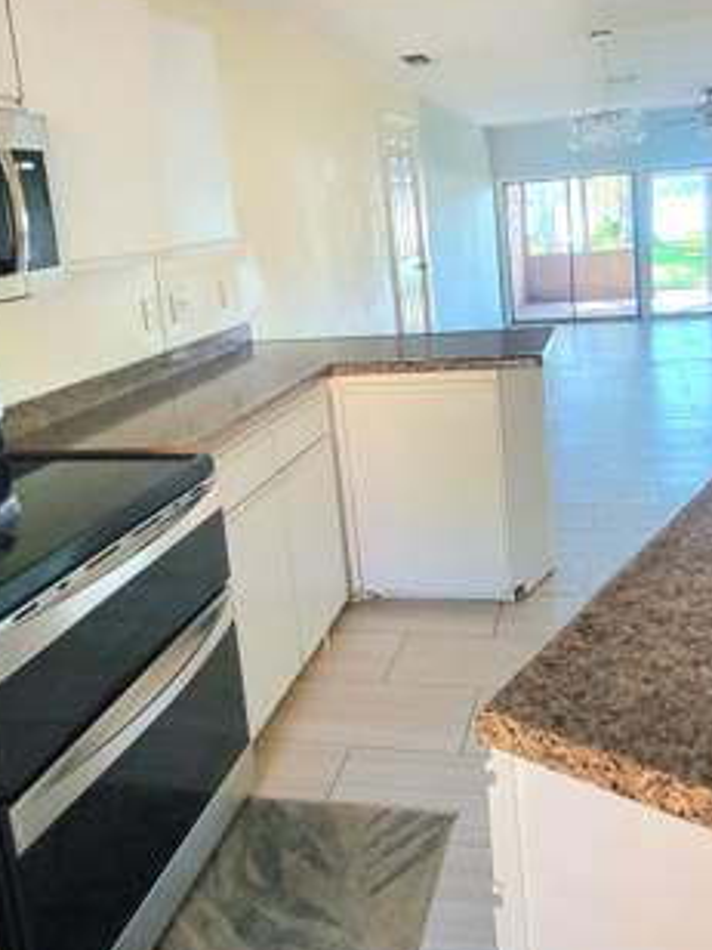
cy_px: 355
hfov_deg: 50.8
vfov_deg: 64.4
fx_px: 740
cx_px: 444
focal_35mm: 27
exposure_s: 1/40
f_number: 2.2
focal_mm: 2.2
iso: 400
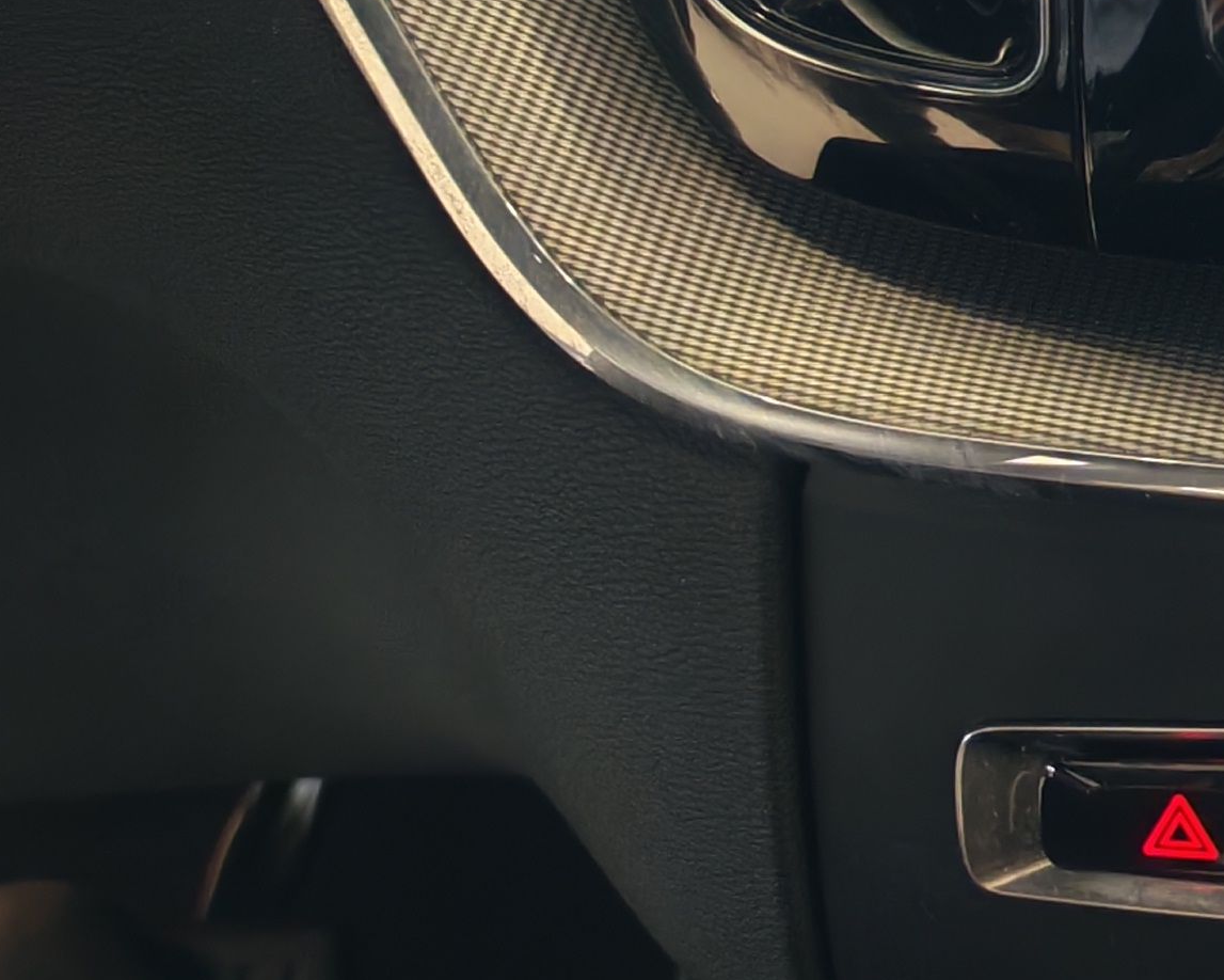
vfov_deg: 12.8
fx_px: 4167
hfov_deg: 14.9
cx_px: 2076
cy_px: -425
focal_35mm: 115
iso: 859
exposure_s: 1/50
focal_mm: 6.12
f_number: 1.9
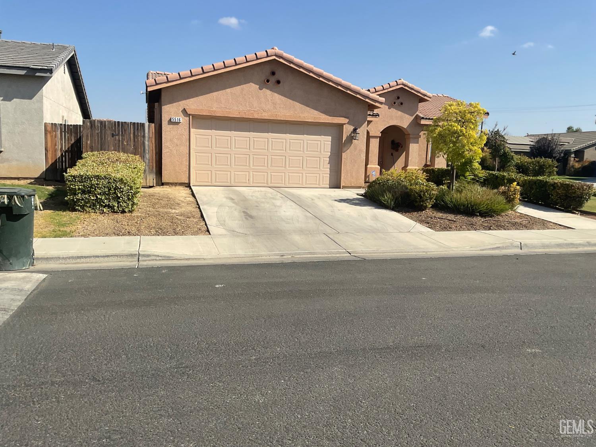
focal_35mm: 29
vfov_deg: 48.2
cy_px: 224
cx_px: 298
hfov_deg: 61.7
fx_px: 499
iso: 16
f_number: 1.8
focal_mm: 3
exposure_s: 1/2538
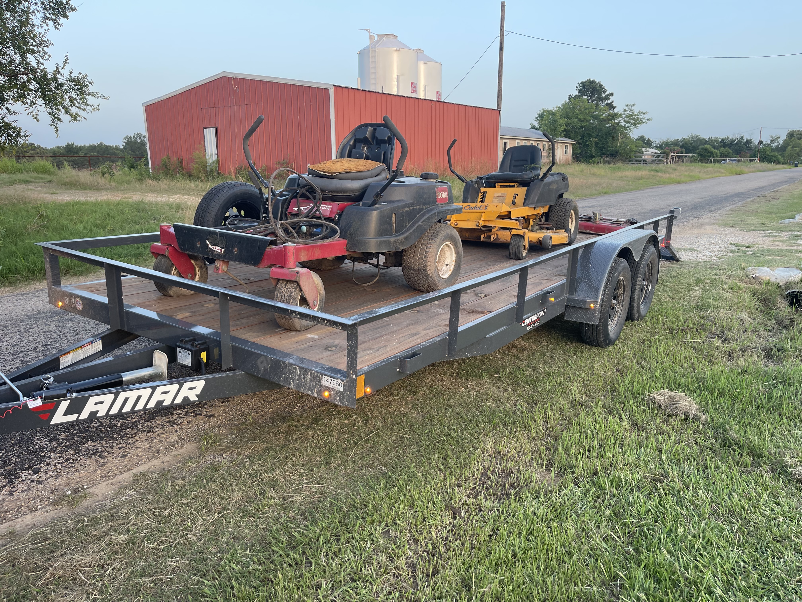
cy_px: 301
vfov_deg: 54.9
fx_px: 579
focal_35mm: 25
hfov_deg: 69.4
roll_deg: +0.1
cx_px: 401
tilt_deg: -13.7
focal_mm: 5.1
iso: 50
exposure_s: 1/121
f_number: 1.6
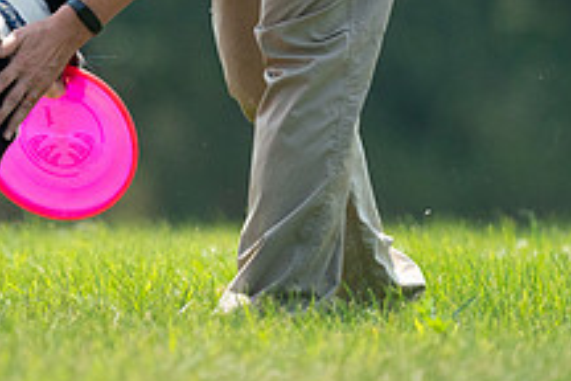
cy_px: -87
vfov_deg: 1.0
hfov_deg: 1.5
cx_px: 14
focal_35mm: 1375
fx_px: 21807
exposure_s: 1/4000
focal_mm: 489
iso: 2500
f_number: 6.3
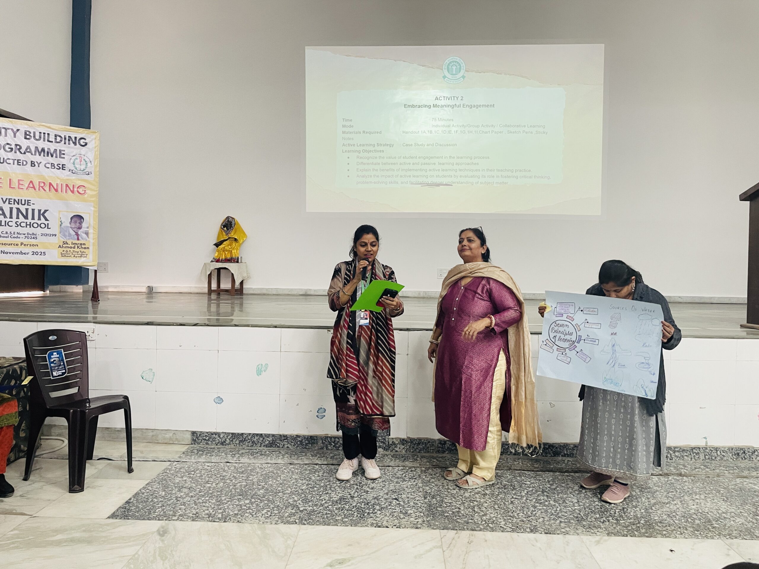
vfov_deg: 53.1
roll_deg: -0.4
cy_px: 284
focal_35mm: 26
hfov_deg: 67.3
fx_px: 570
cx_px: 380
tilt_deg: -0.8
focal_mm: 4.2
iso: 200
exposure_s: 1/50
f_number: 1.6
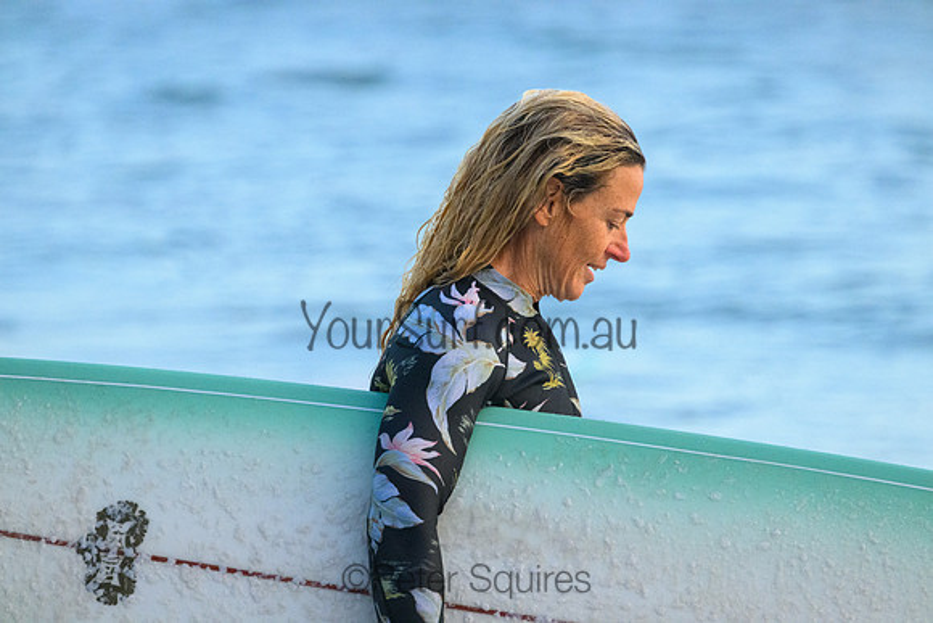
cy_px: 312
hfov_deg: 2.6
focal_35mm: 800
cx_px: 466
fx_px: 20737
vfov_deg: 1.7
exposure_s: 1/2000
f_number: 11
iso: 6400
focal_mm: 800
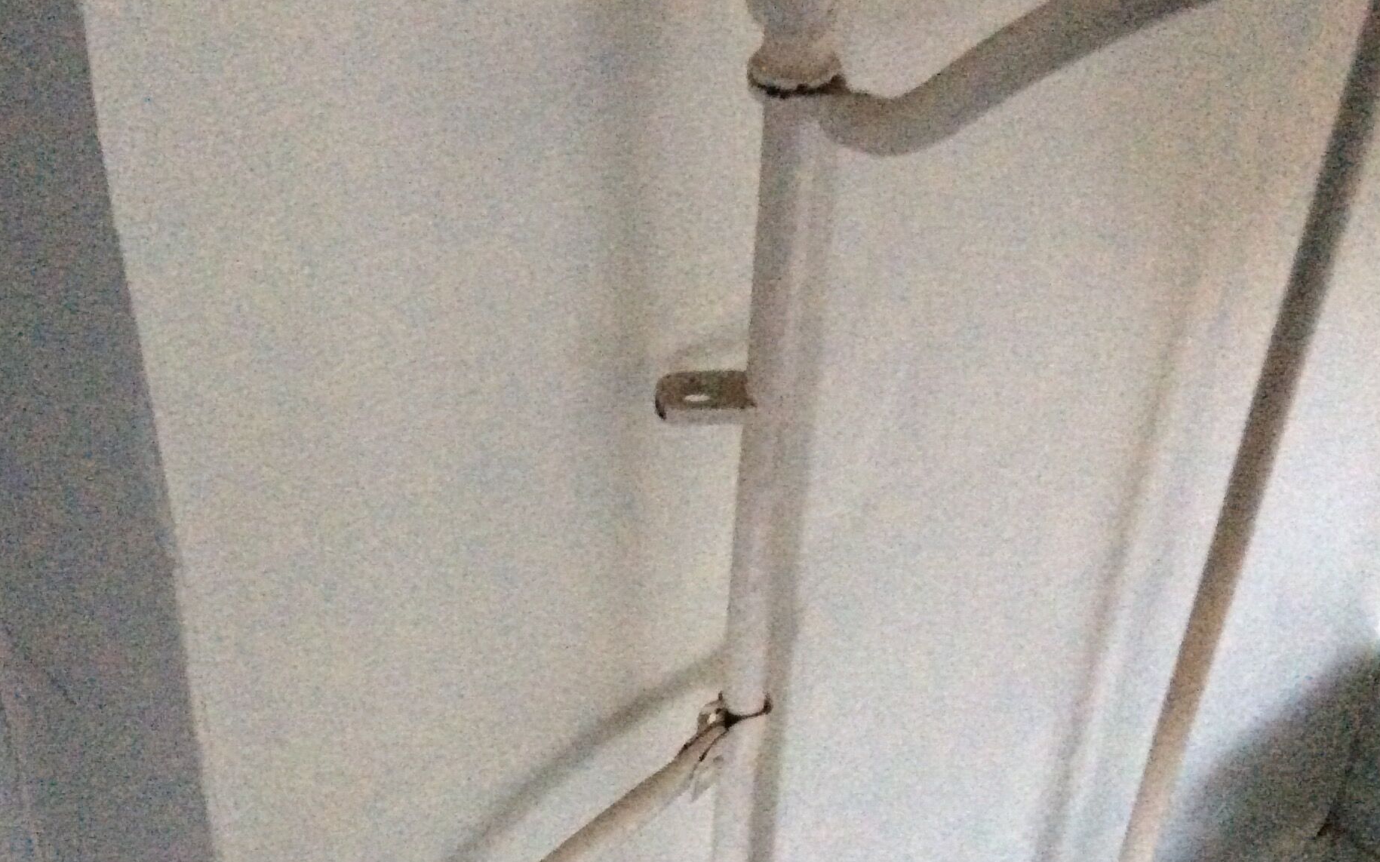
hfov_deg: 41.8
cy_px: 414
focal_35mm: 48
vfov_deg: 26.9
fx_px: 1805
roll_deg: -1.0
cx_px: 650
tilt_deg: -35.3
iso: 500
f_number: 2.4
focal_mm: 3.3
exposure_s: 1/17
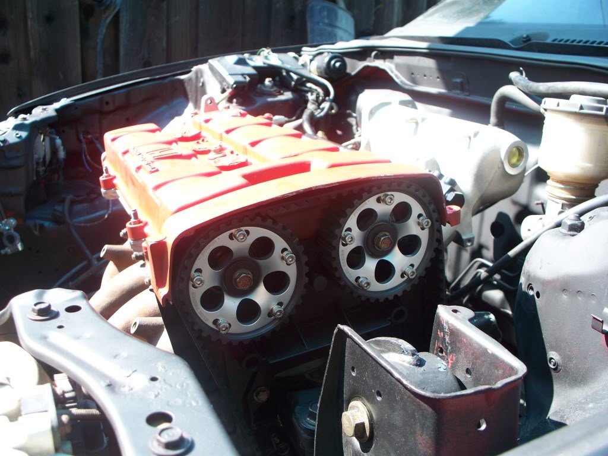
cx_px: 304
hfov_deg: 51.4
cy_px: 228
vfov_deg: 39.7
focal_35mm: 36
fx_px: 632
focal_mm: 7.54
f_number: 2.8
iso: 64
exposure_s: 1/125
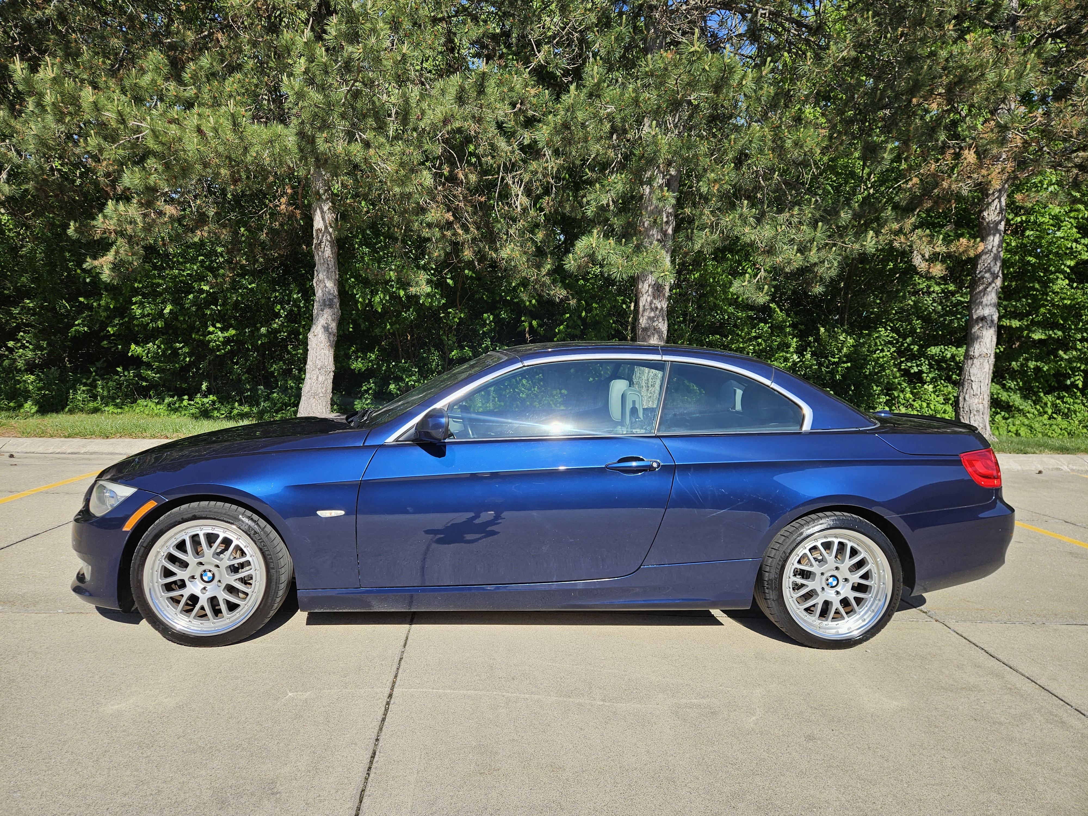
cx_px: 544
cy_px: 408
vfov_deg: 58.9
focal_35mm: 23
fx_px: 723
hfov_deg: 73.9
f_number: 1.8
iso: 25
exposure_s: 1/1632
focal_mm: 5.4
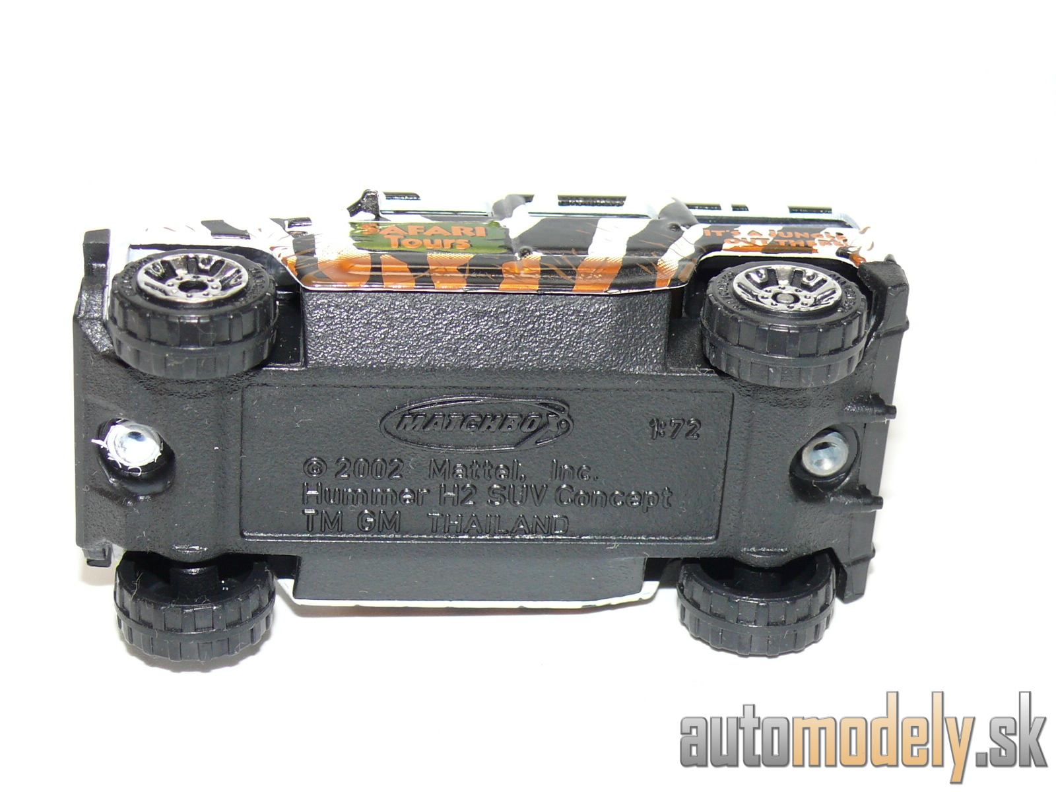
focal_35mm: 93
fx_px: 2837
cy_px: 396
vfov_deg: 15.9
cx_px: 528
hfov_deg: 21.1
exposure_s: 1/30
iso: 100
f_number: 4
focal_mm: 12.7
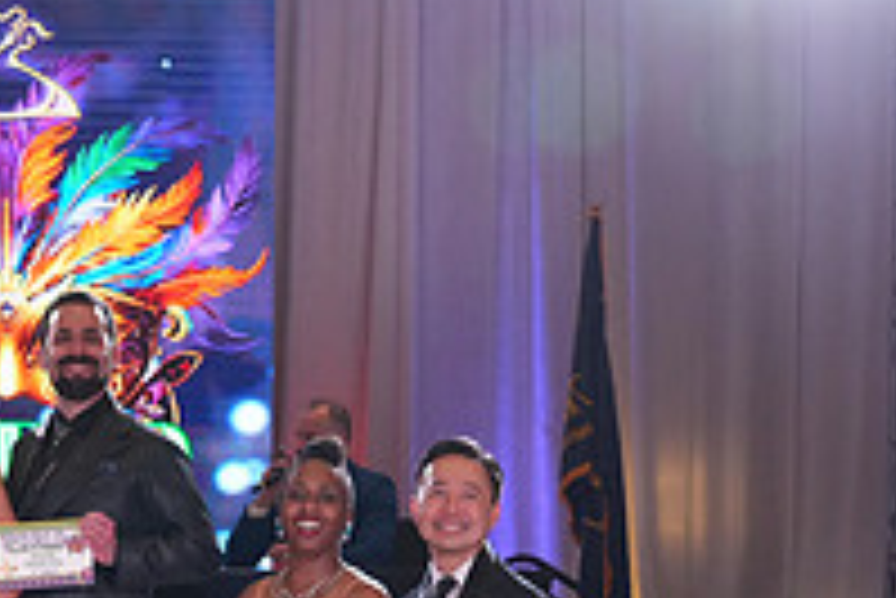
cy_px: 735
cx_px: -41
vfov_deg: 12.7
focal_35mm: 105
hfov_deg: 18.8
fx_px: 2615
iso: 2000
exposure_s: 1/400
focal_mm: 36
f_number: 4
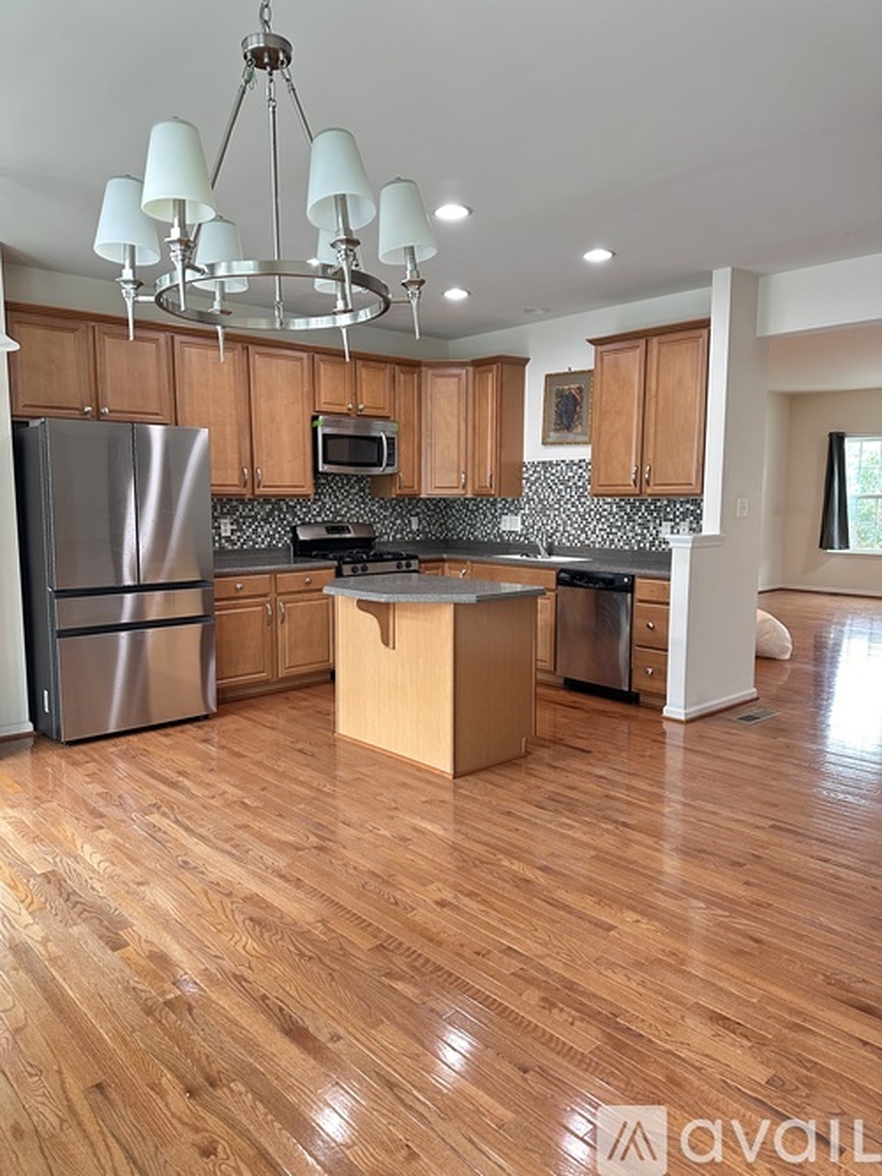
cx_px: 441
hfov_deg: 56.8
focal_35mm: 24
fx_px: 816
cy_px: 588
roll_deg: -0.6
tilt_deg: -6.1
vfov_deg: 71.6
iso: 320
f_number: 1.78
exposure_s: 1/60
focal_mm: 6.86
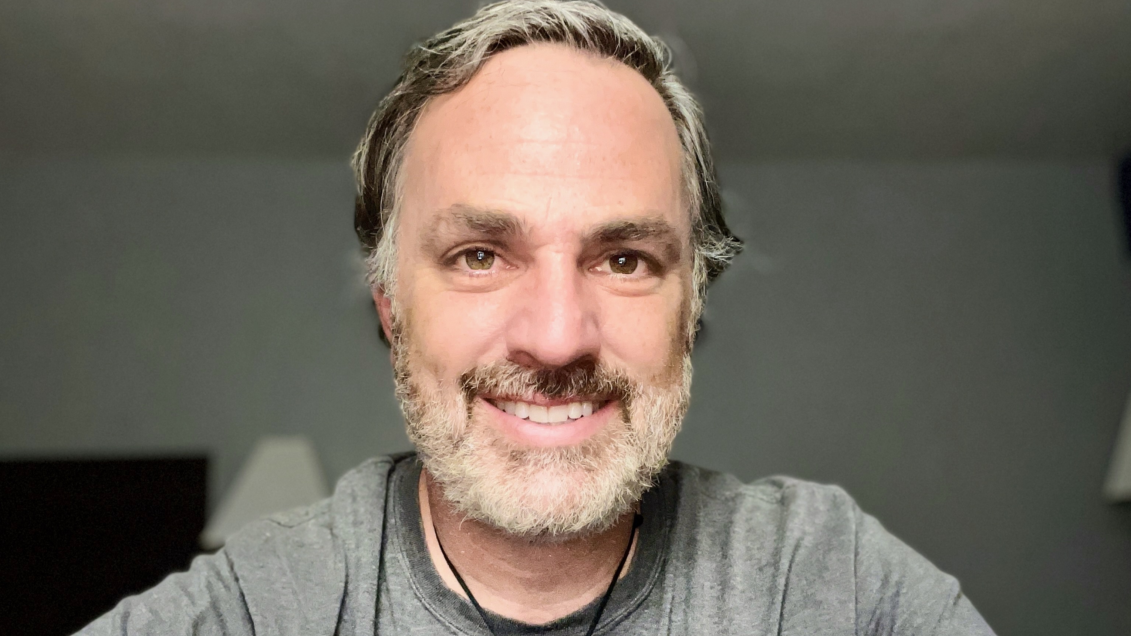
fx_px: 990
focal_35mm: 33
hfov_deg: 59.5
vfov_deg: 35.4
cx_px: 570
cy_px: 413
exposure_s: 1/30
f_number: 2.2
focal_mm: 2.71
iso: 320
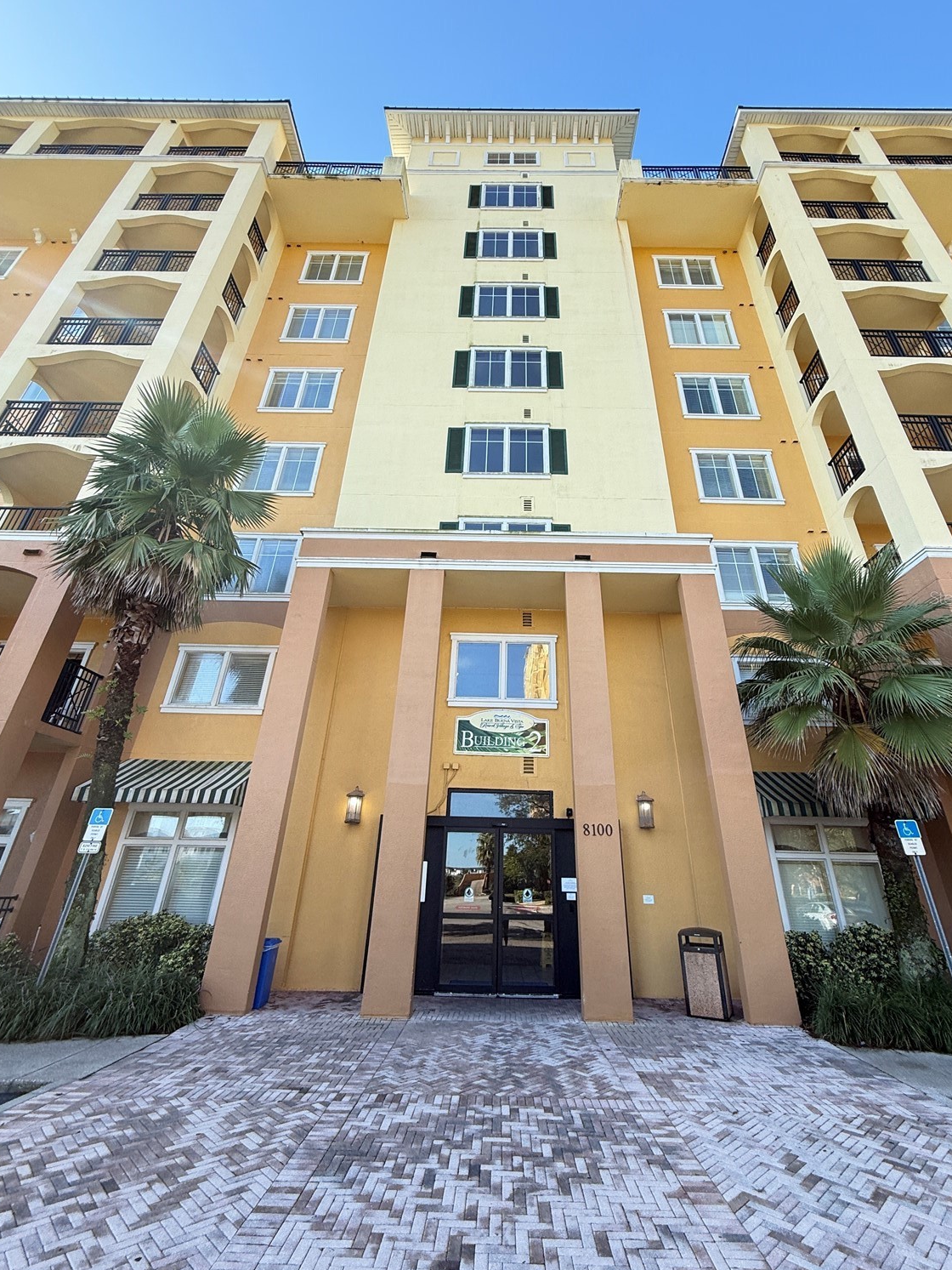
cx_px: 500
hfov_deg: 81.7
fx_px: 550
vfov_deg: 98.1
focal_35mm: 15
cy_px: 597
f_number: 2.2
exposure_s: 1/250
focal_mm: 2.22
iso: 50
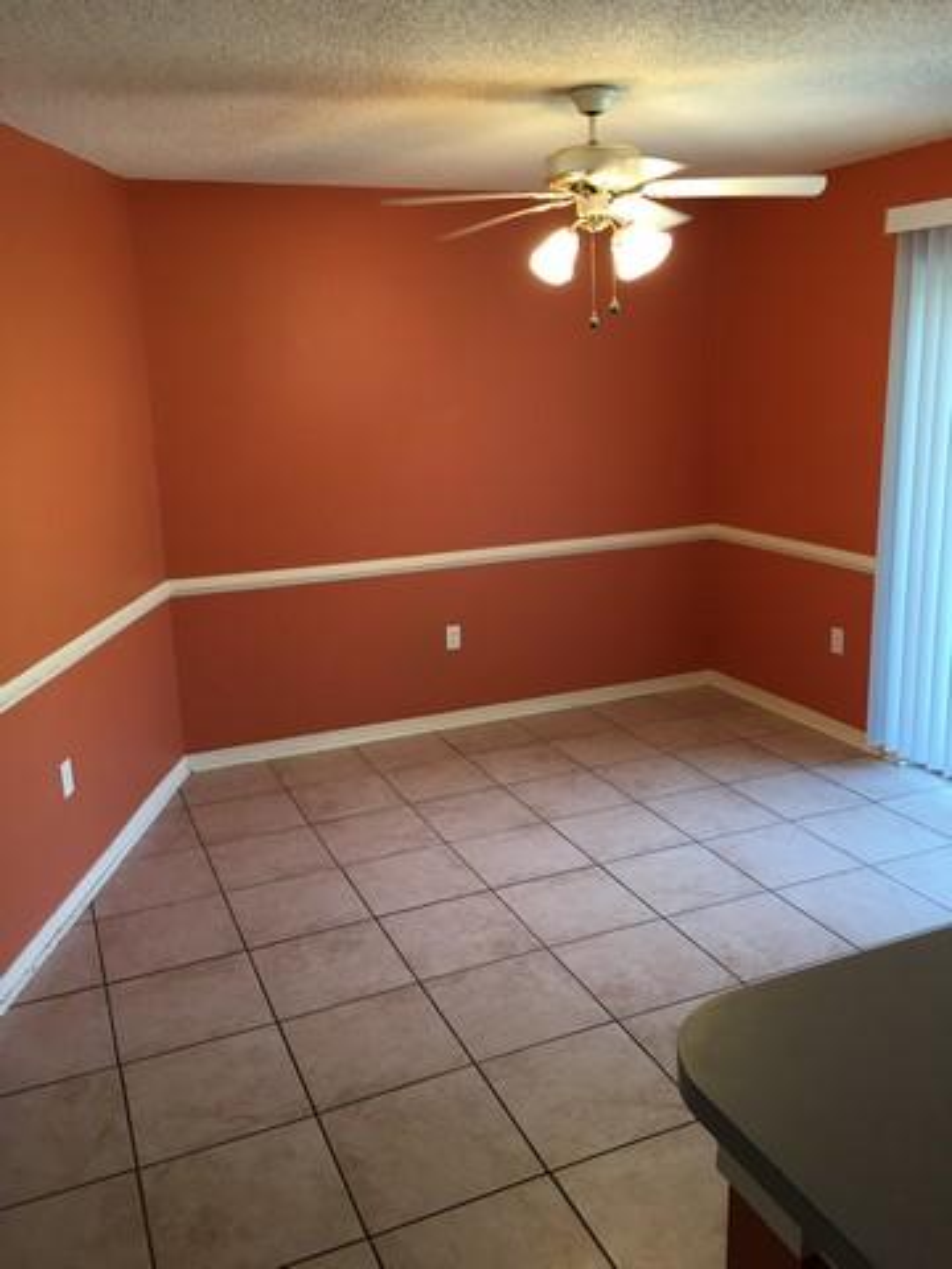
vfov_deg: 61.7
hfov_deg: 48.2
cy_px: 634
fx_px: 1063
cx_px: 476
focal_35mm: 29
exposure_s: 1/15
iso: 25
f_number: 2.2
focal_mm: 4.15
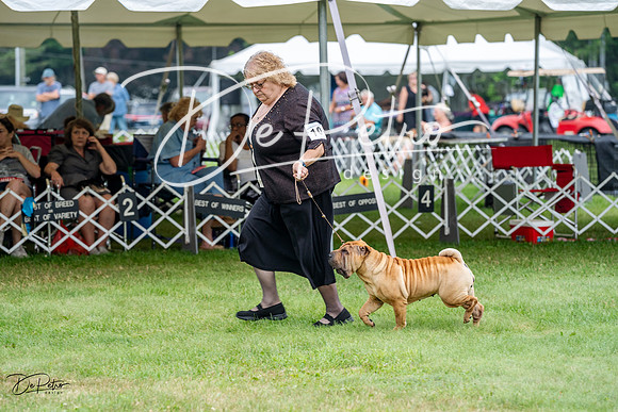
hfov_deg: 14.3
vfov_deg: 9.6
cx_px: 309
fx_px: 2455
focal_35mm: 143
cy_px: 206
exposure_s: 1/400
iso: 400
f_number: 4.5
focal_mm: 143
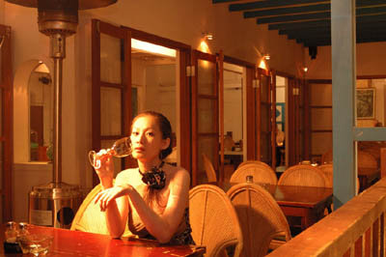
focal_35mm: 52
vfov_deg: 25.7
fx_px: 562
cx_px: 193
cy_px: 128
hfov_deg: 37.9
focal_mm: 35
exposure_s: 1/2.5
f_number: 4.5
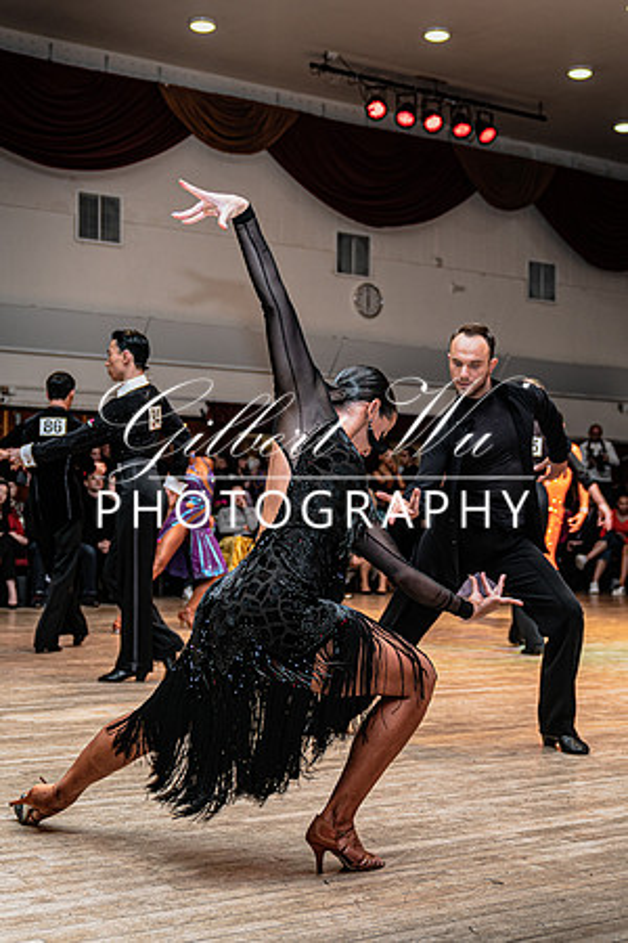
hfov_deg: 25.5
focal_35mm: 53
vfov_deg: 37.5
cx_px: 341
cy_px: 472
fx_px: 1386
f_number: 2.8
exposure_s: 1/125
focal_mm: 35
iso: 200
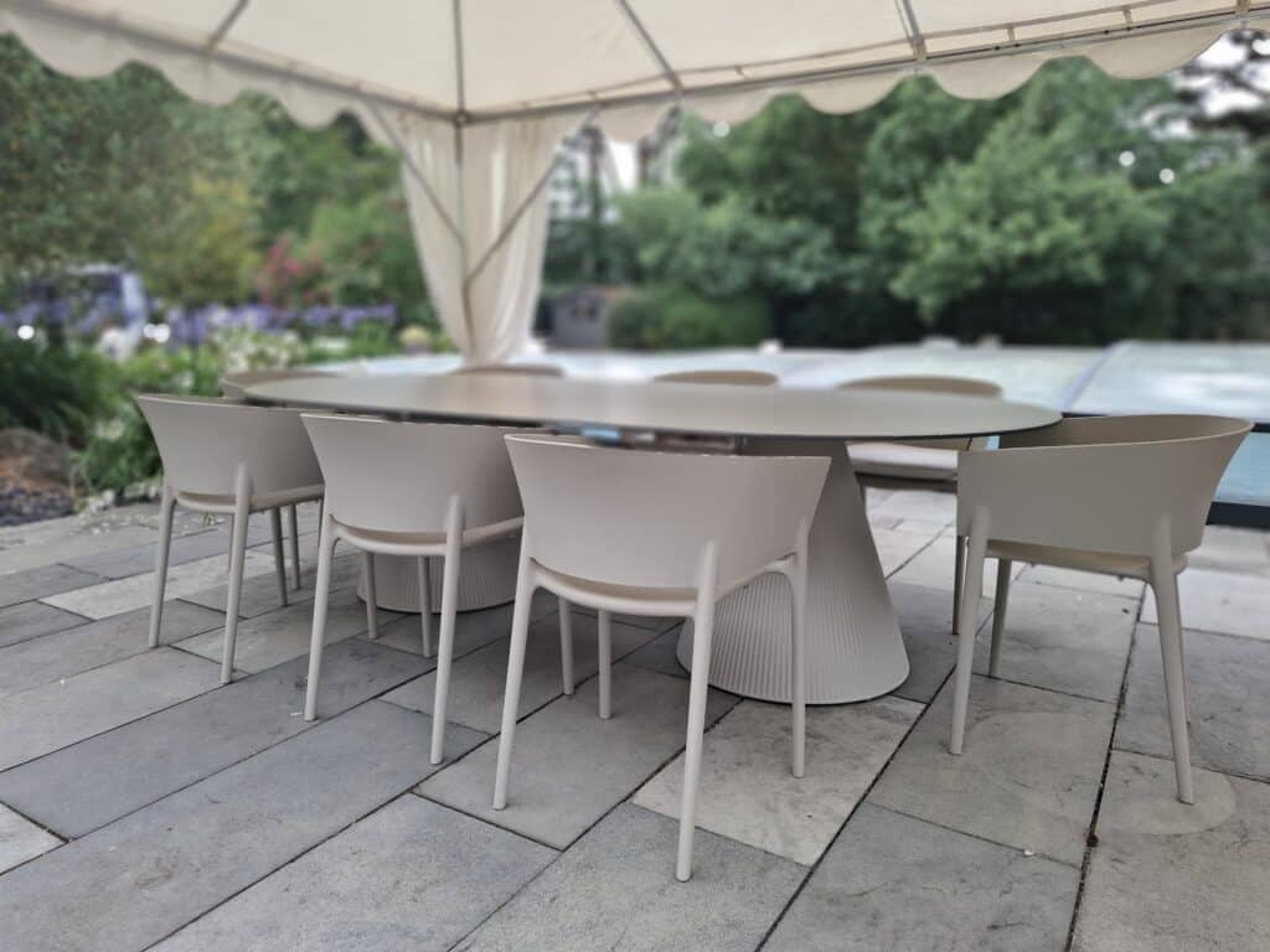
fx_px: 844
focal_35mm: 23
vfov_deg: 58.9
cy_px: 476
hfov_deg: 73.9
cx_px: 635
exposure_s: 1/219
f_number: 1.8
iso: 50
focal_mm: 5.54
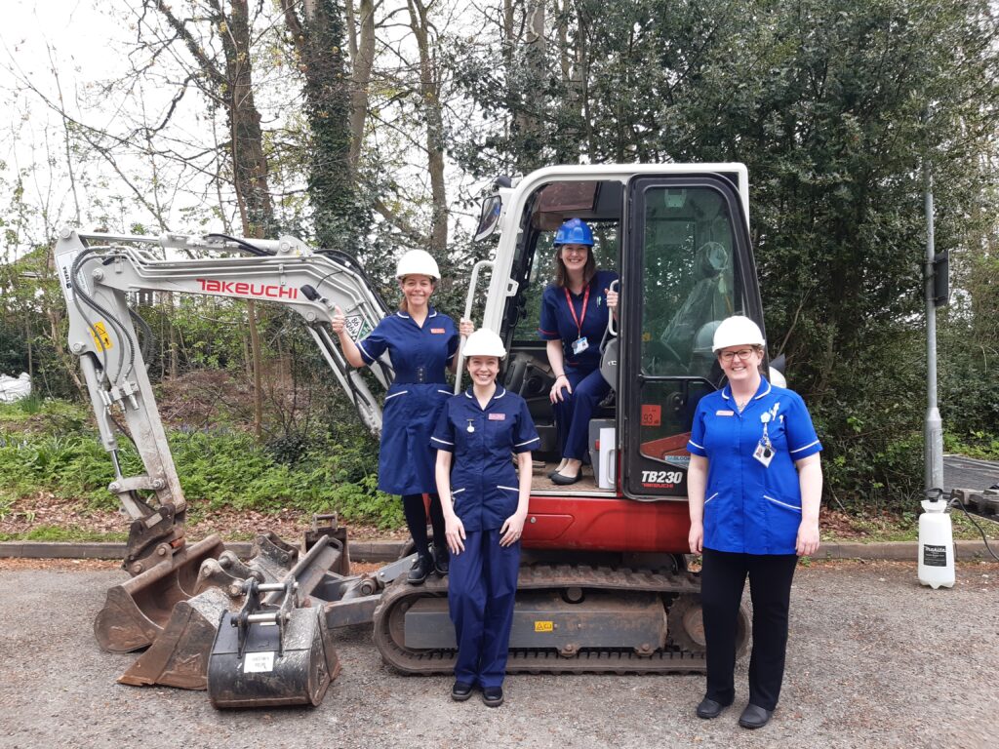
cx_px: 500
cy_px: 374
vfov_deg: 53.1
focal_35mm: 26
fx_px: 750
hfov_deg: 67.3
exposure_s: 1/153
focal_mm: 3.92
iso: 40
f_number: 1.7
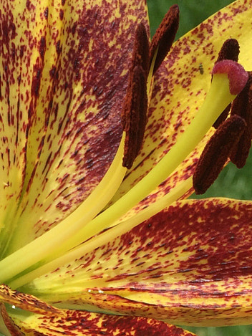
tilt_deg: -40.4
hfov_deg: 14.9
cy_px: 367
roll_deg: +0.9
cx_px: 115
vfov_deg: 19.1
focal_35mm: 99
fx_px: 961
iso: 32
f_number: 2.2
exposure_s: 1/3300
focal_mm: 4.15
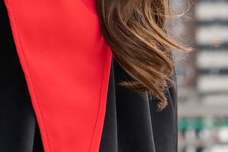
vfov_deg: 5.4
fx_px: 1538
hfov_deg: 8.3
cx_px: -130
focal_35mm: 243
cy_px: -261
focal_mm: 44
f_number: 4.5
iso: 100
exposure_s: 1/1000
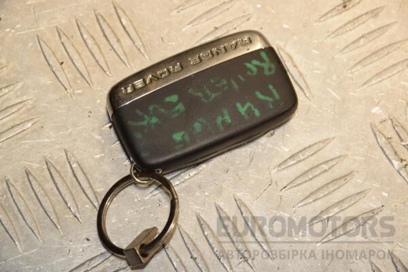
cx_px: 204
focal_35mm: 158
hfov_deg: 13.0
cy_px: 136
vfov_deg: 8.7
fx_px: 1785
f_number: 8
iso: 800
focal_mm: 105
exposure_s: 1/200
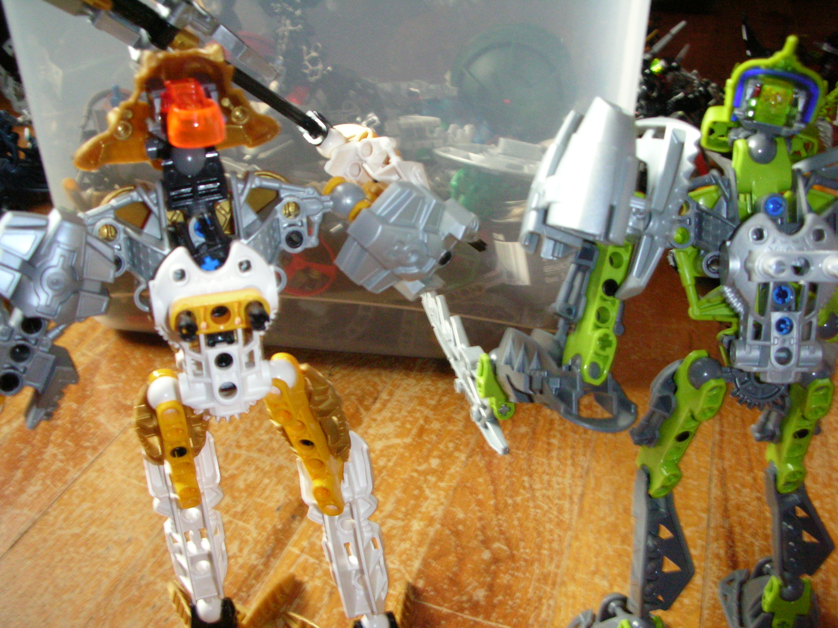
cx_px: 419
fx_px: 847
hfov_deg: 52.6
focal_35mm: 35
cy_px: 314
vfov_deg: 40.7
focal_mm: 5.8
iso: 200
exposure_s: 1/16.2
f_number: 3
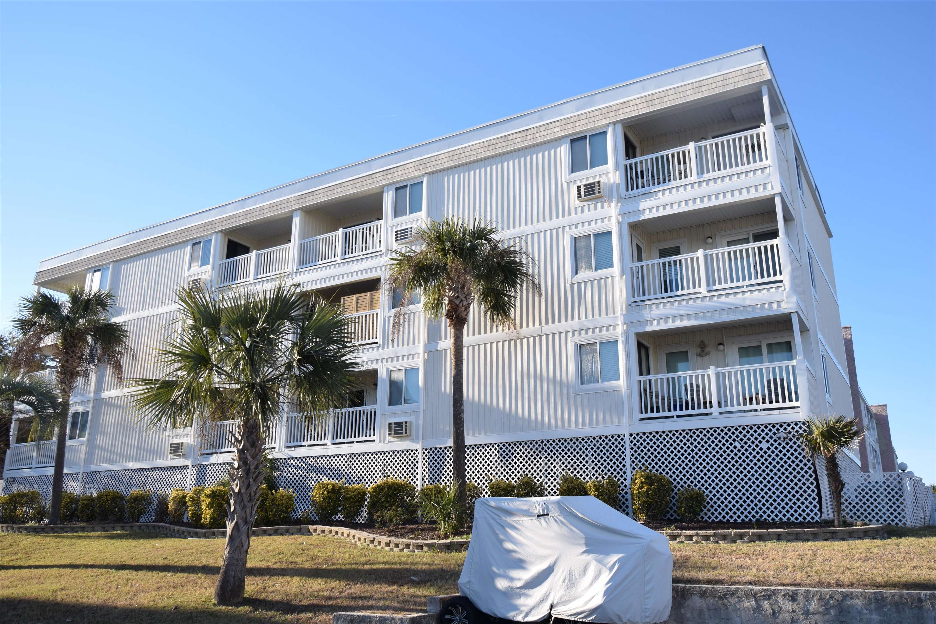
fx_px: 780
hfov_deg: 61.9
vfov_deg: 43.6
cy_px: 312
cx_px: 468
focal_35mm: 30
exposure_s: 1/250
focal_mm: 20
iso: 220
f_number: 8
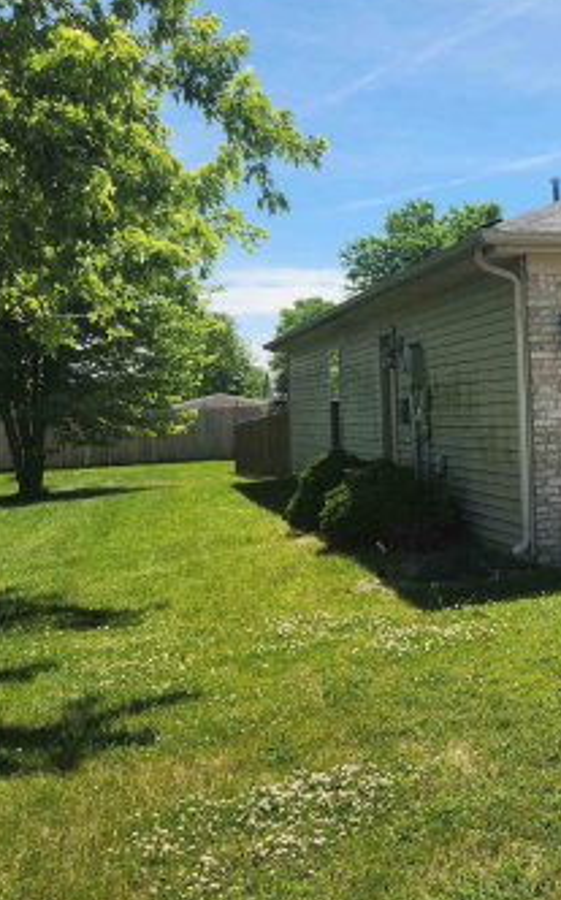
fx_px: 1201
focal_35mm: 49
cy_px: 333
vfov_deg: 40.8
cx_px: 654
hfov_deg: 24.1
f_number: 1.8
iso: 20
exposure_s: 1/1978
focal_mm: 5.4
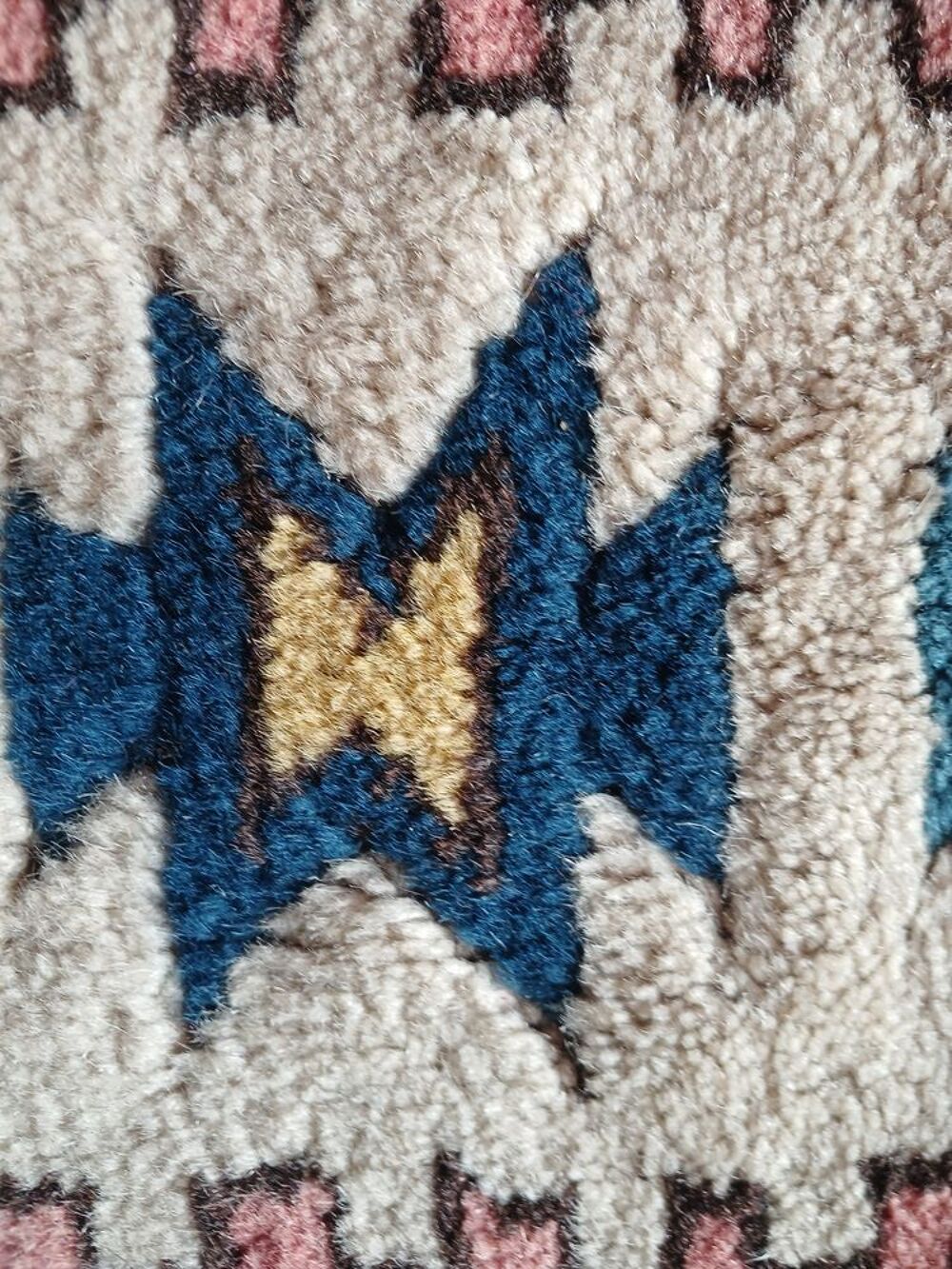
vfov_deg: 65.3
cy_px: 634
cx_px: 476
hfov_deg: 51.4
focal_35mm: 27
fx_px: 990
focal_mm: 4
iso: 125
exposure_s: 1/50
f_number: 1.8
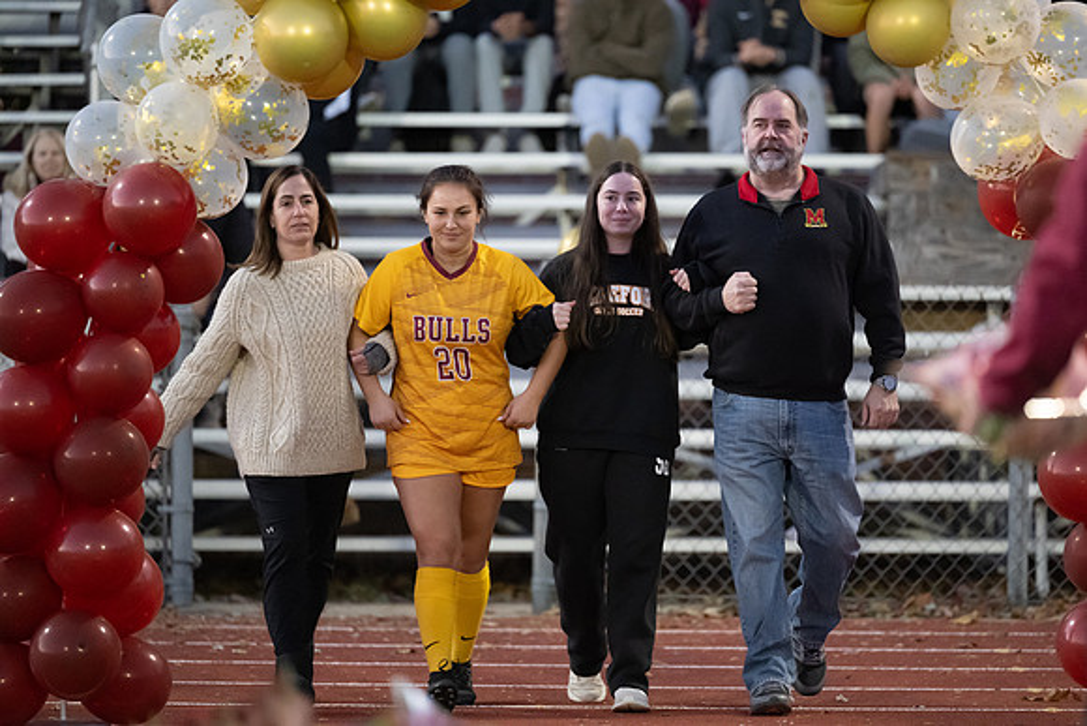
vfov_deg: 6.0
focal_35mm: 227
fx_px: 6862
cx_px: 617
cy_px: 314
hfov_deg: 9.1
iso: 9000
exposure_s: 1/500
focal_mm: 200
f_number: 2.8
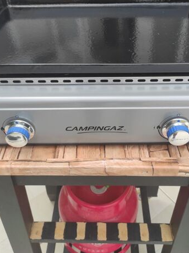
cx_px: 107
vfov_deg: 51.6
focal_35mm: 35
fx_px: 255
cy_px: 82
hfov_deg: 40.5
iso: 100
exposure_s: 1/713
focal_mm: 5.43
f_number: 1.89
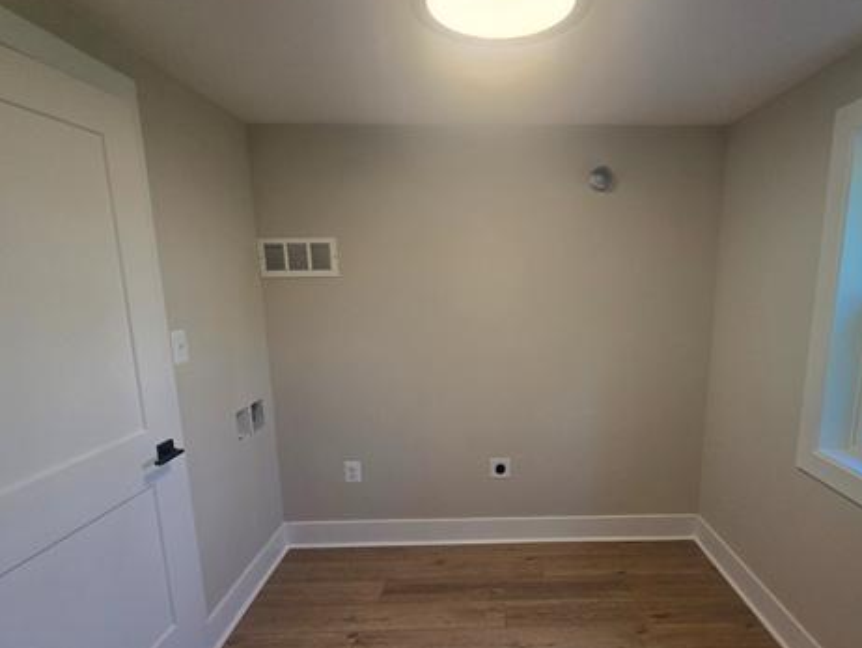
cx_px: 493
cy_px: 362
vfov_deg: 71.4
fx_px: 448
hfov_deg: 87.2
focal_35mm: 18
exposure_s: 1/120
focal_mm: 2.2
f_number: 2.2
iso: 80
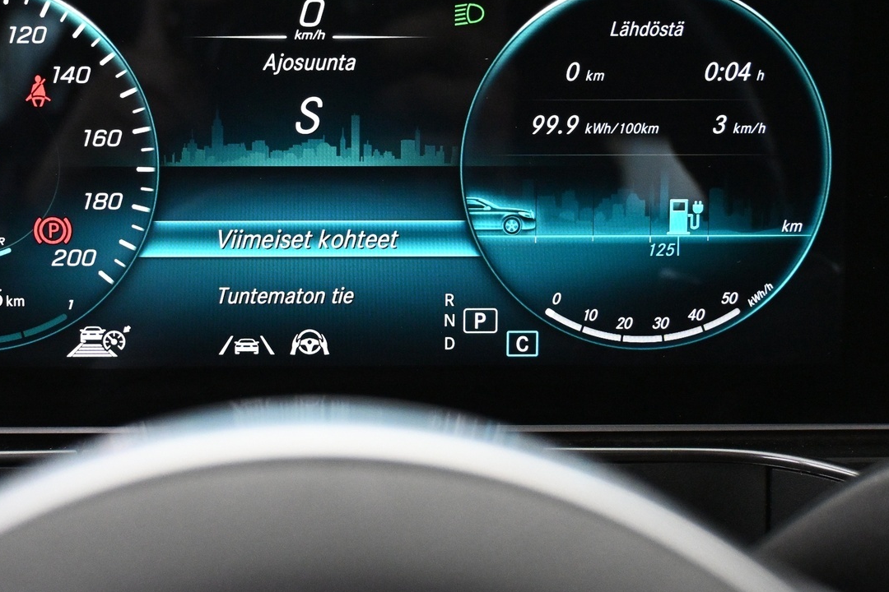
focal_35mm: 55
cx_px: 314
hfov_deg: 35.9
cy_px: 192
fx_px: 1361
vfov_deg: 24.4
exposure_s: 1/25
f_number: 4.2
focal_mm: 24.5
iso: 4000
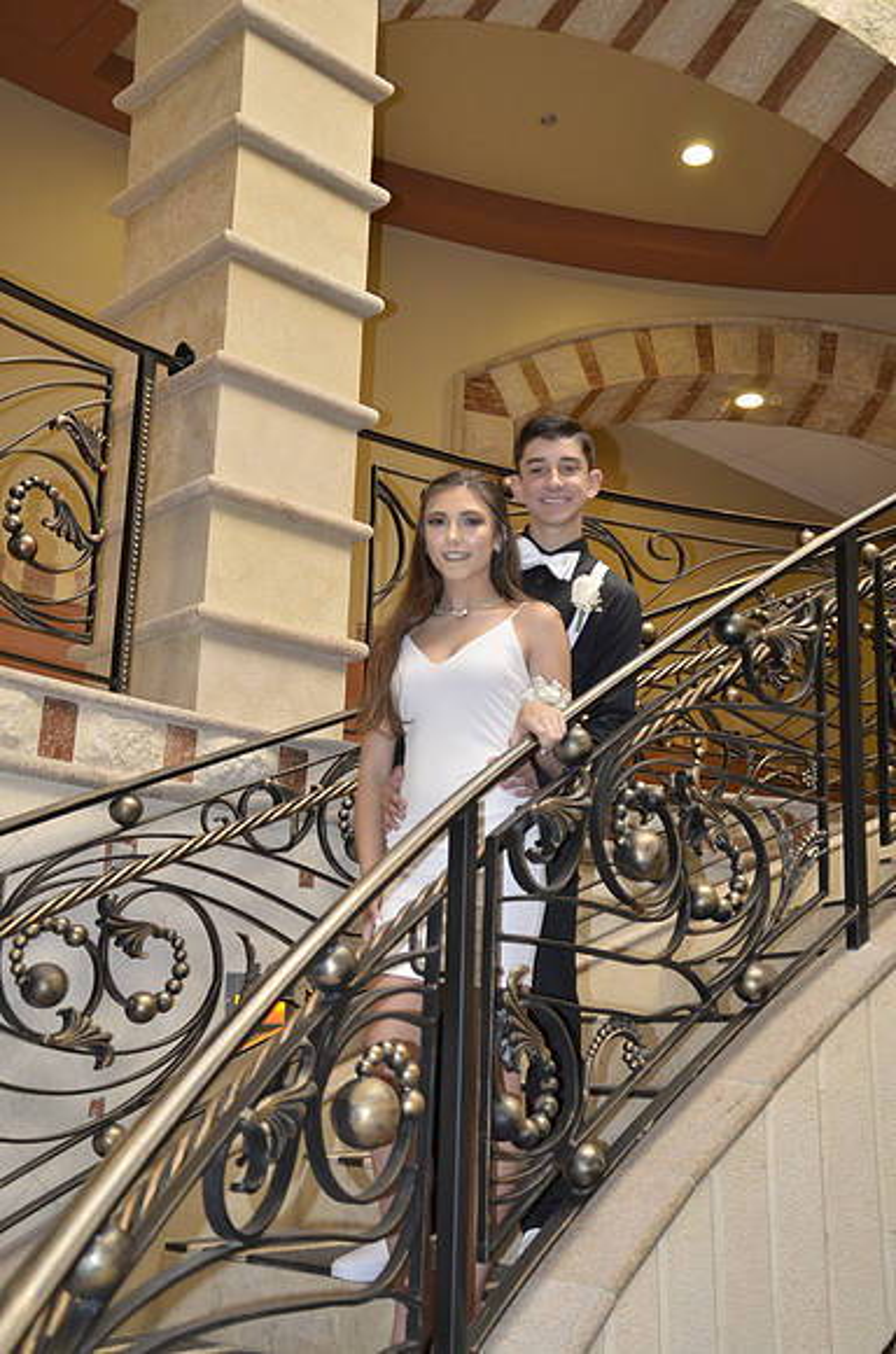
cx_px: 448
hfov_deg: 32.9
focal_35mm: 40
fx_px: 1519
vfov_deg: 48.0
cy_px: 677
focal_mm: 27
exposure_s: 1/30
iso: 800
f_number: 3.8
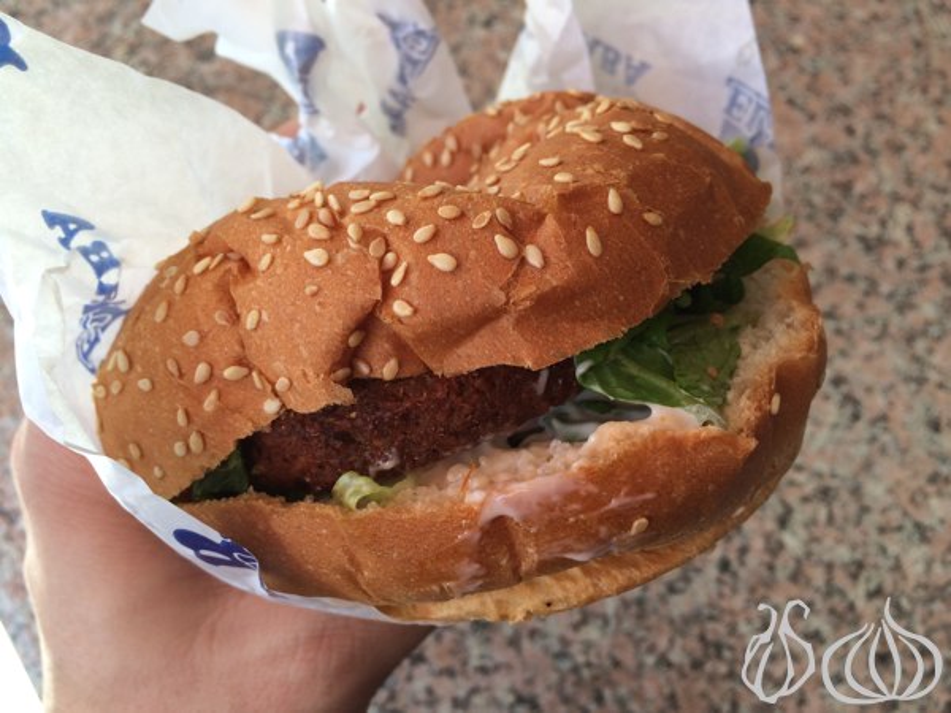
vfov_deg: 46.8
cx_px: 476
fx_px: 824
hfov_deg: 60.0
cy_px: 356
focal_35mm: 30
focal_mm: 4.12
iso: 32
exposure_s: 1/193
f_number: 2.2
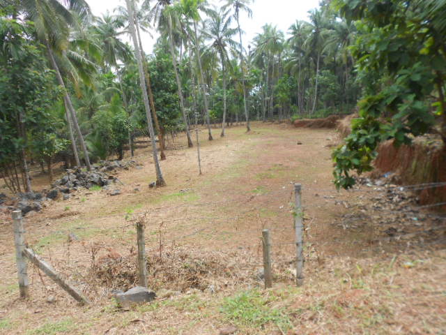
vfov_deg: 53.1
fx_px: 335
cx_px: 223
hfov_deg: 67.3
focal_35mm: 26
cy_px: 168
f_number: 3.2
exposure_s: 1/250
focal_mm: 4.6
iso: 80
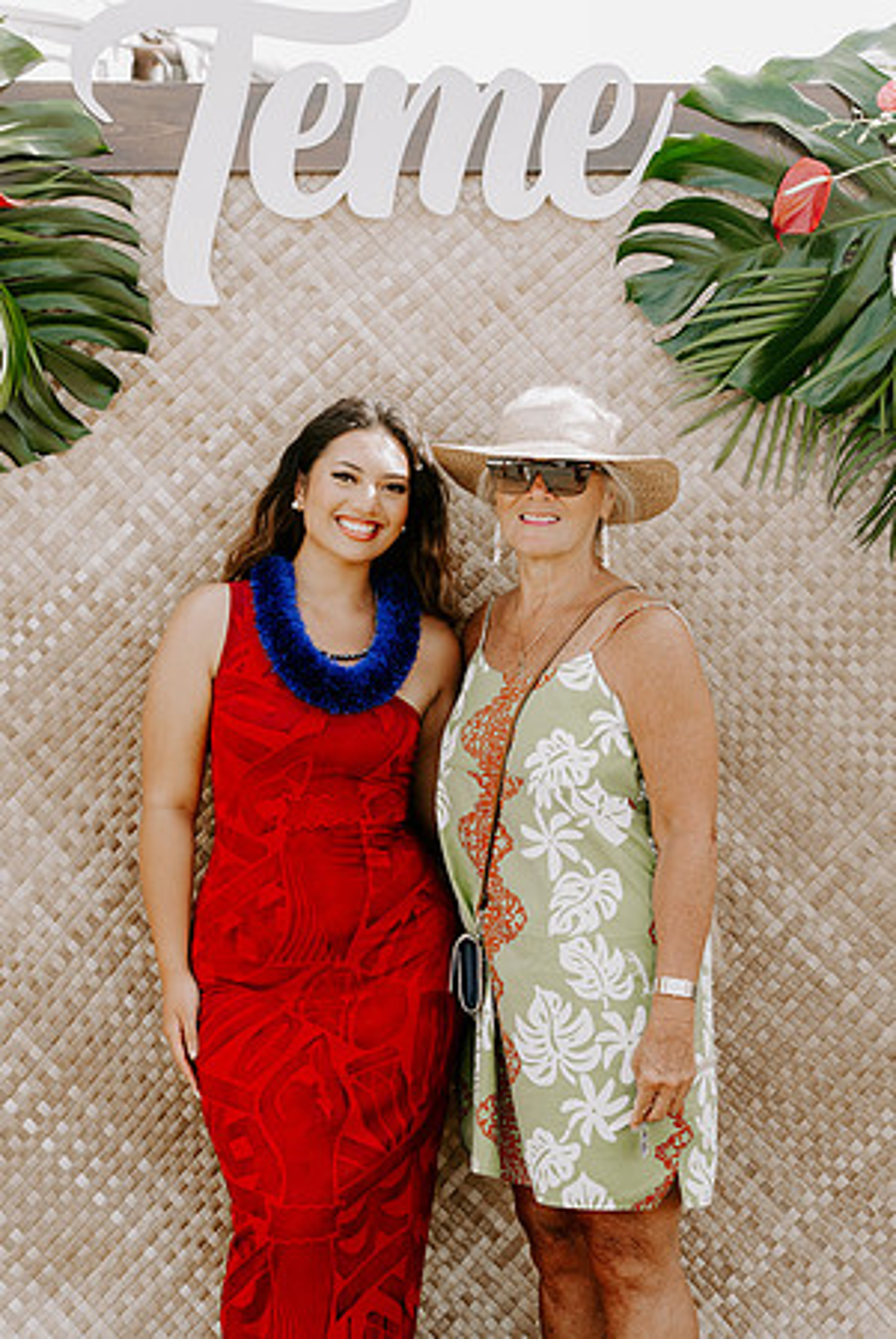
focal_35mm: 73
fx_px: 2719
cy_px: 670
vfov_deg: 27.7
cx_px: 448
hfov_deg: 18.7
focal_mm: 73
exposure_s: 1/640
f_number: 3.2
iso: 250
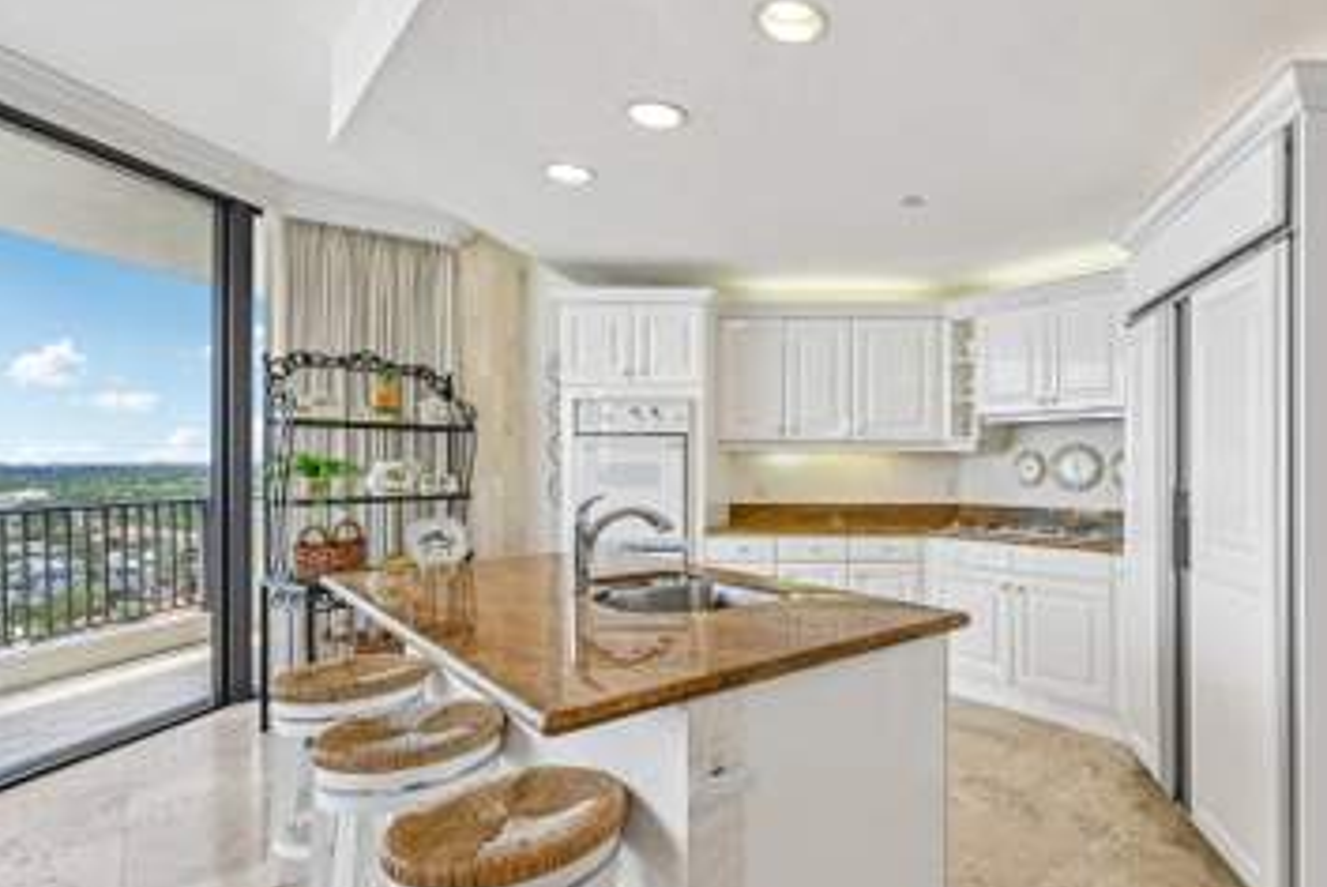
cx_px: 898
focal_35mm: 19
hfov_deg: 83.5
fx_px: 701
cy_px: 464
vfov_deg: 64.6
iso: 2500
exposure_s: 1/800
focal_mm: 14
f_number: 8
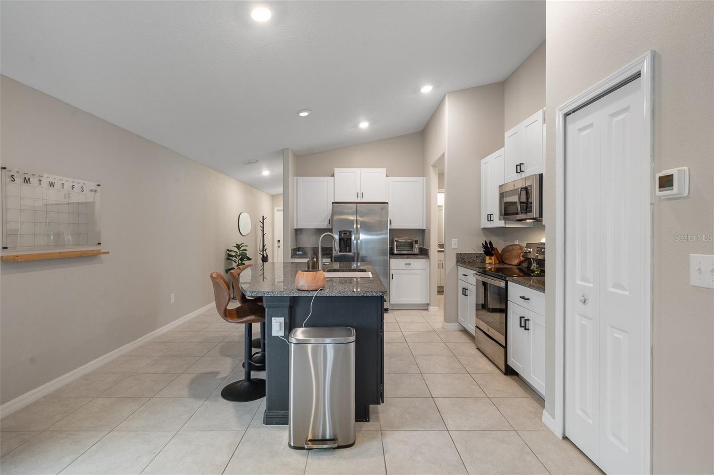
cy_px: 238
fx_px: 317
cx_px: 357
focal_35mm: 16
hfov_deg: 96.7
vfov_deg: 73.7
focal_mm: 16
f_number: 8
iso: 400
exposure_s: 1/2
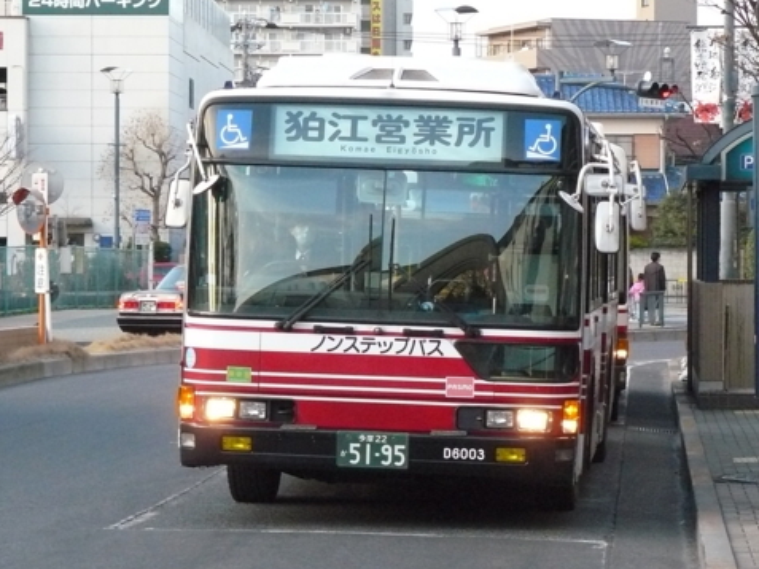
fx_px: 3290
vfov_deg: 9.9
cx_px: 379
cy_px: 284
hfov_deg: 13.2
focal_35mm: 150
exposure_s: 1/125
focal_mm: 16.5
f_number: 3.2
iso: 400
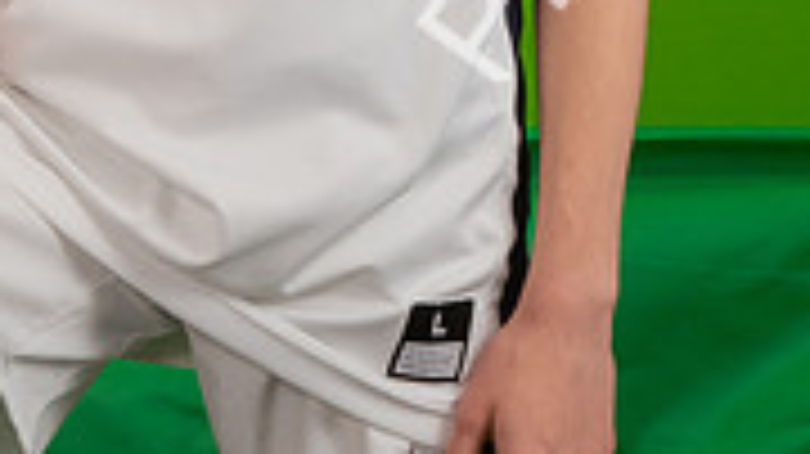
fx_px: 3327
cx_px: 473
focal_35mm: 155
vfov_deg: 7.2
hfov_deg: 13.9
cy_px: -746
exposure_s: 1/60
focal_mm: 29
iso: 800
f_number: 20
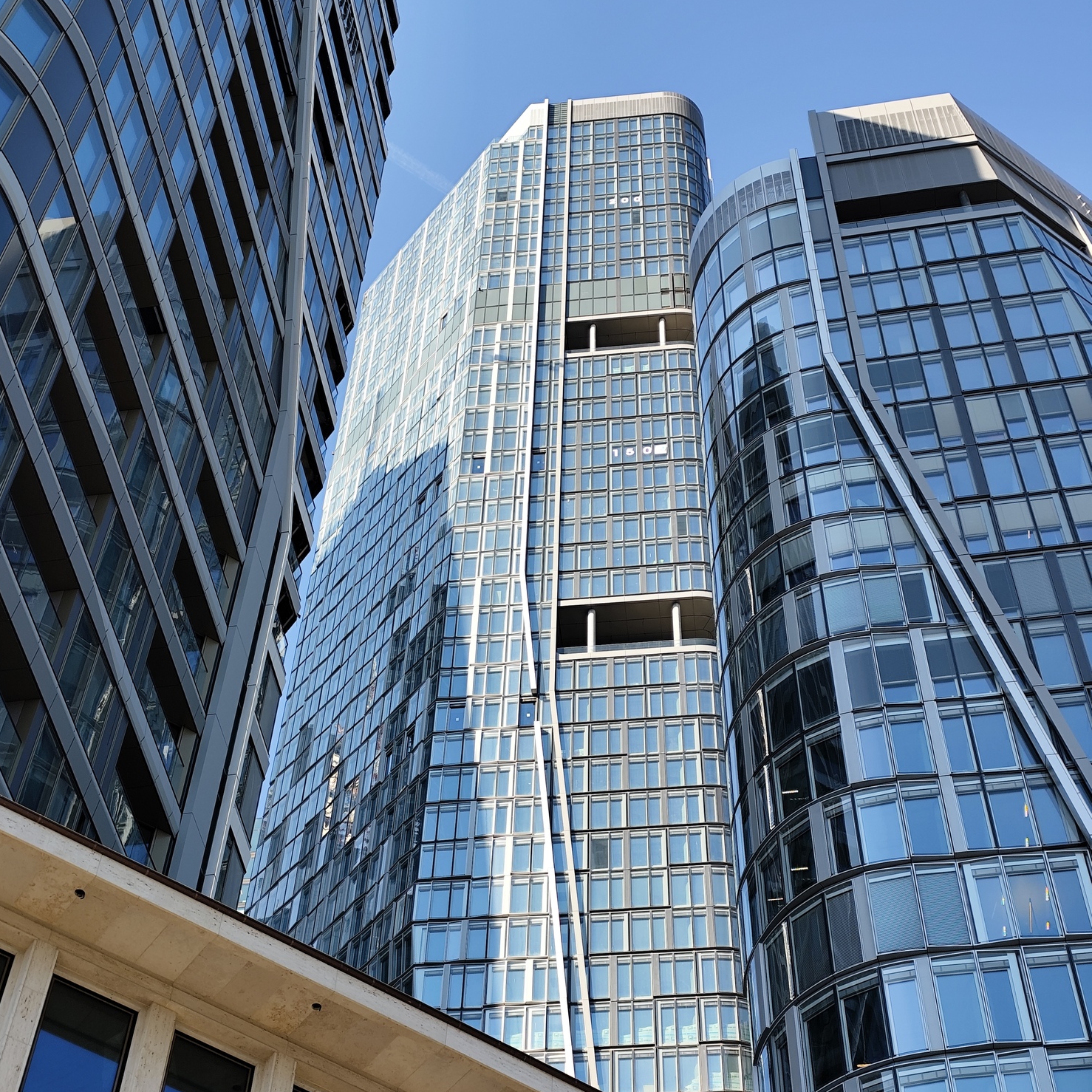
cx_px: 539
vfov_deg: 31.1
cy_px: 595
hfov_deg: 31.1
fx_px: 1963
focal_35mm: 55
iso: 50
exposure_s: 1/449
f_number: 1.65
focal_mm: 6.19
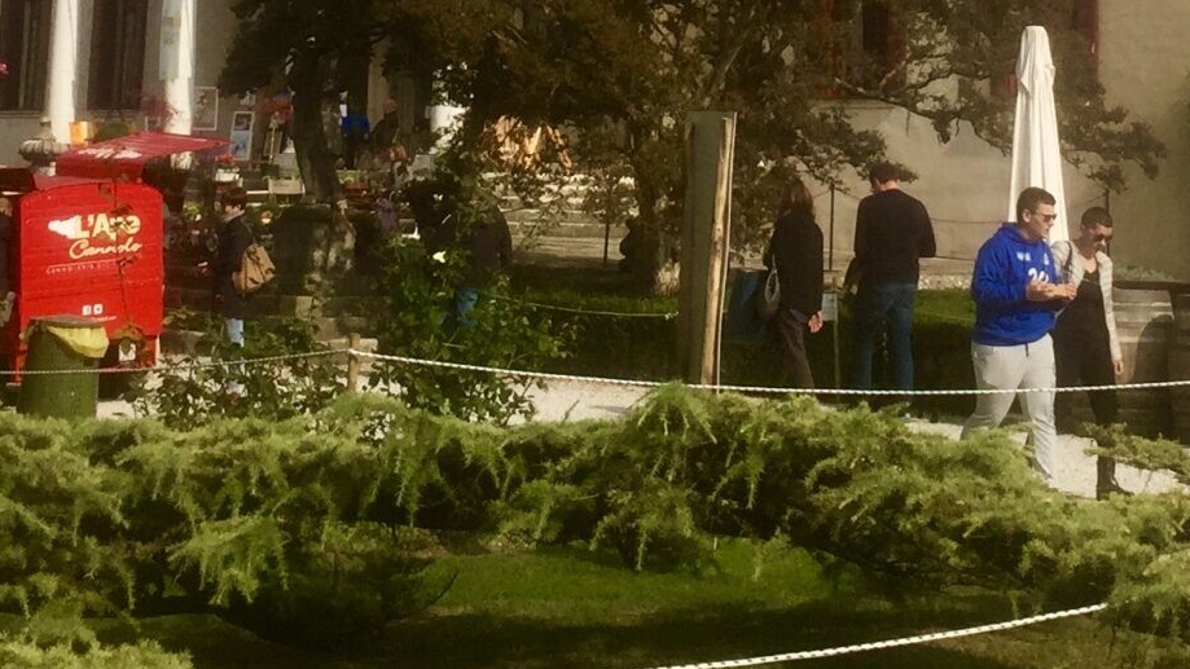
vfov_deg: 13.1
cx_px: 763
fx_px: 2777
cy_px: -280
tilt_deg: +10.4
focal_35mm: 88
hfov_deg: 24.1
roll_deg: -2.8
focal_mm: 4.15
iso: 32
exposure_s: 1/1883
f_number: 2.2
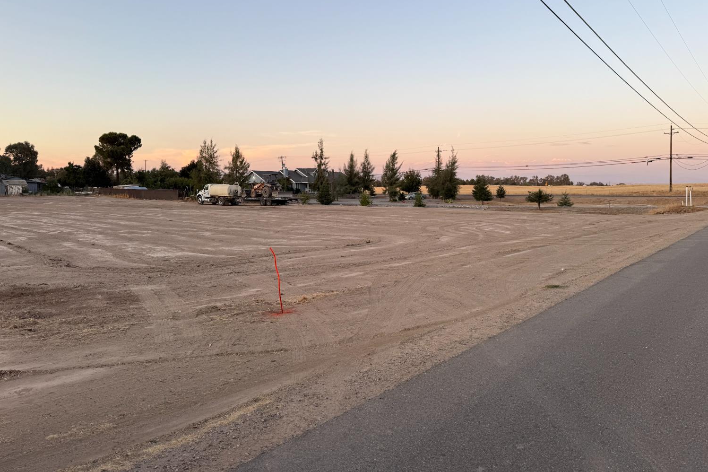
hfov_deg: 71.5
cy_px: 209
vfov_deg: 51.2
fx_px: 492
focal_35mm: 25
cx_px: 354
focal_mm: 6.76
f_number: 1.78
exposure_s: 1/416
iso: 80
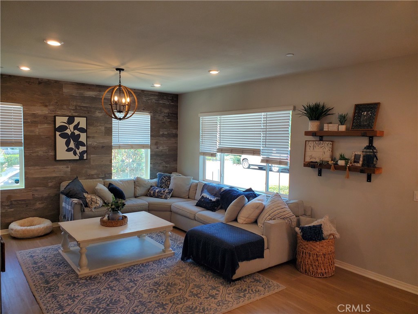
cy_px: 157
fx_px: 314
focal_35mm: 26
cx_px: 209
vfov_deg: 53.1
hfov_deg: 67.3
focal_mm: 4.3
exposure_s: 1/120
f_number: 2.4
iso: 100
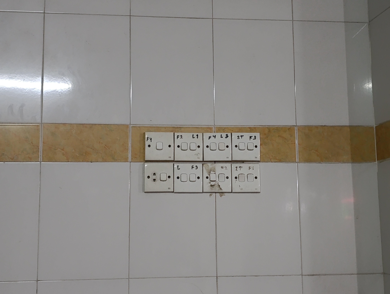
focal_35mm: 46
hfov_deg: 41.2
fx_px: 519
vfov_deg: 31.6
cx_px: 195
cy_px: 147
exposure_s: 1/25
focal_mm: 6.11
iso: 1989
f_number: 1.65
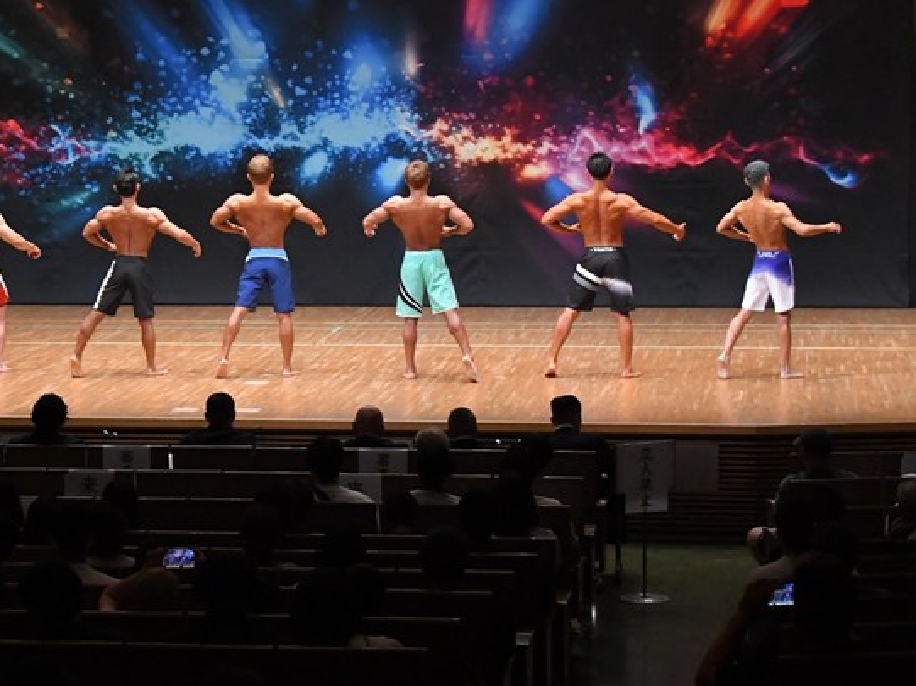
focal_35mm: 113
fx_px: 2988
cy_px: 305
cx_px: 302
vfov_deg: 13.1
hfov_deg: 17.4
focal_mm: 55
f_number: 5.6
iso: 8000
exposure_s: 1/400
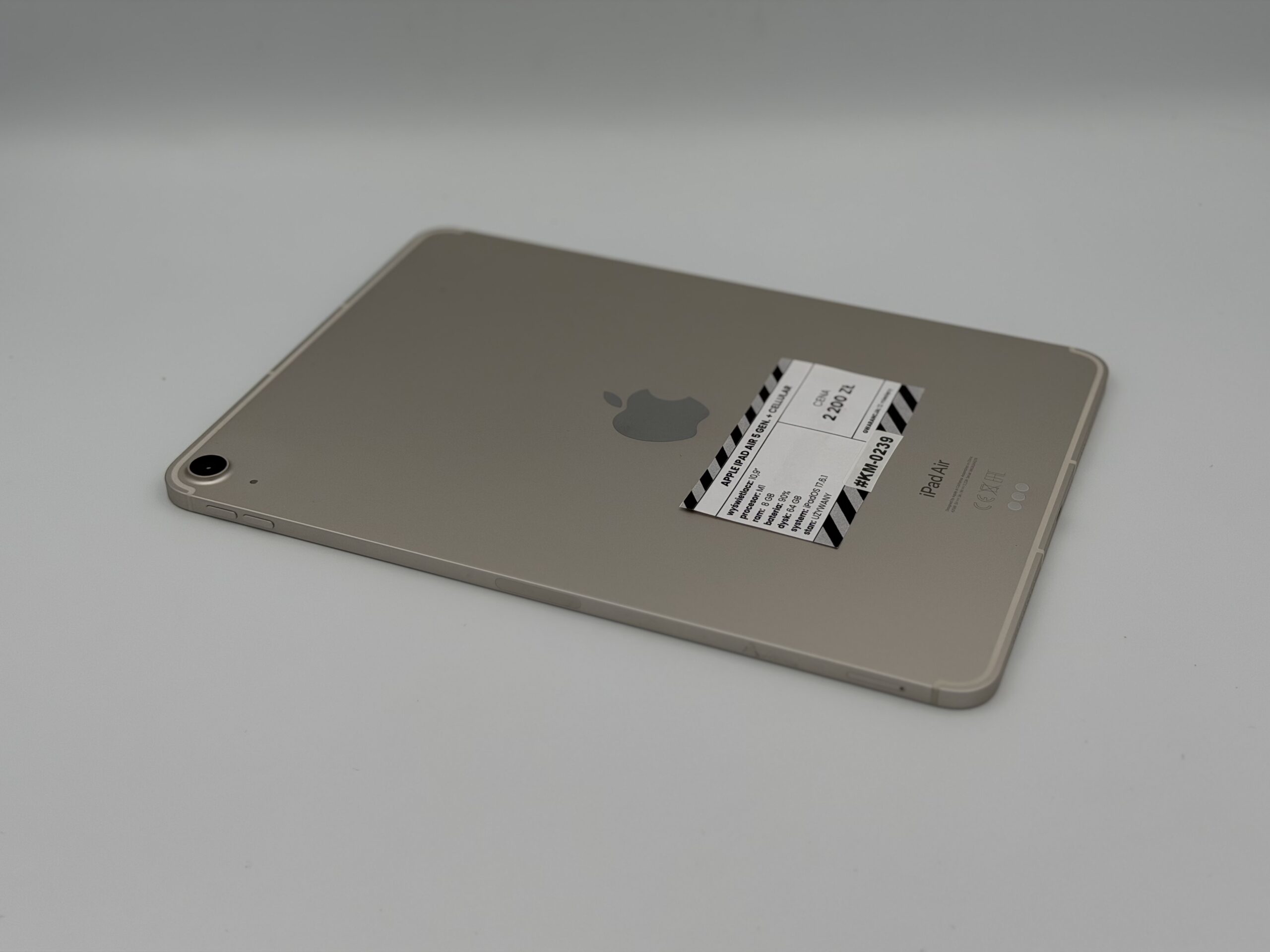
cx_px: 635
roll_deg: +0.4
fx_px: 1761
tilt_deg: -34.4
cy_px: 476
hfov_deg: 39.7
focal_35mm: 48
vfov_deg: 30.3
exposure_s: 1/1285
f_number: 1.78
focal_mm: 6.76
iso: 64
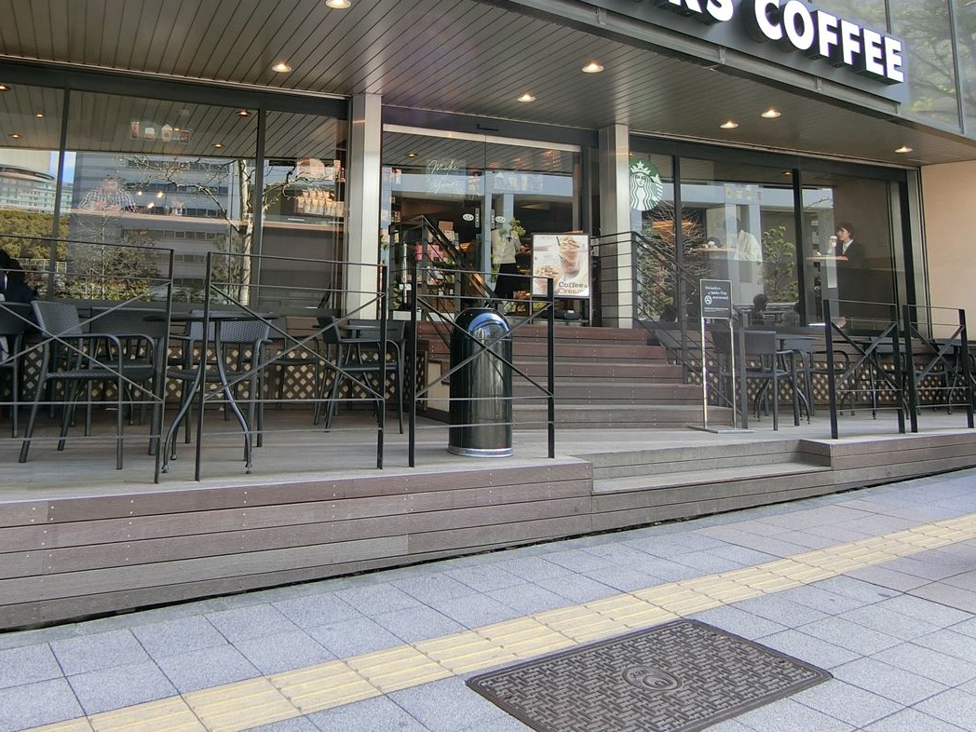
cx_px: 361
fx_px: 818
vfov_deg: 46.7
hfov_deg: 60.8
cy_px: 195
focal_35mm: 29
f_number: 2.7
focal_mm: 4.06
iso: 80
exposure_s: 1/125
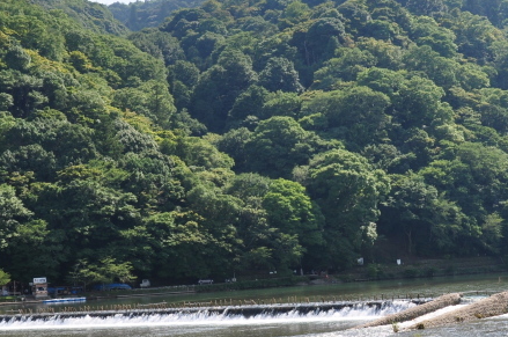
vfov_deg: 19.2
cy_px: 269
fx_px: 986
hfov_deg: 28.8
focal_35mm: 70
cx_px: 307
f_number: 10
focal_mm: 20
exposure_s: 1/200
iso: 200
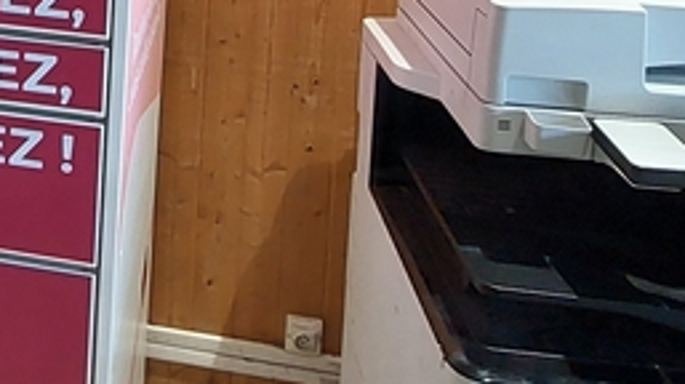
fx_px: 962
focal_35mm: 53
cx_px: -8
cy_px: -181
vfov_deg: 19.8
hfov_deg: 35.3
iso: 160
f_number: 2.2
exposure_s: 1/50
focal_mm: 1.74
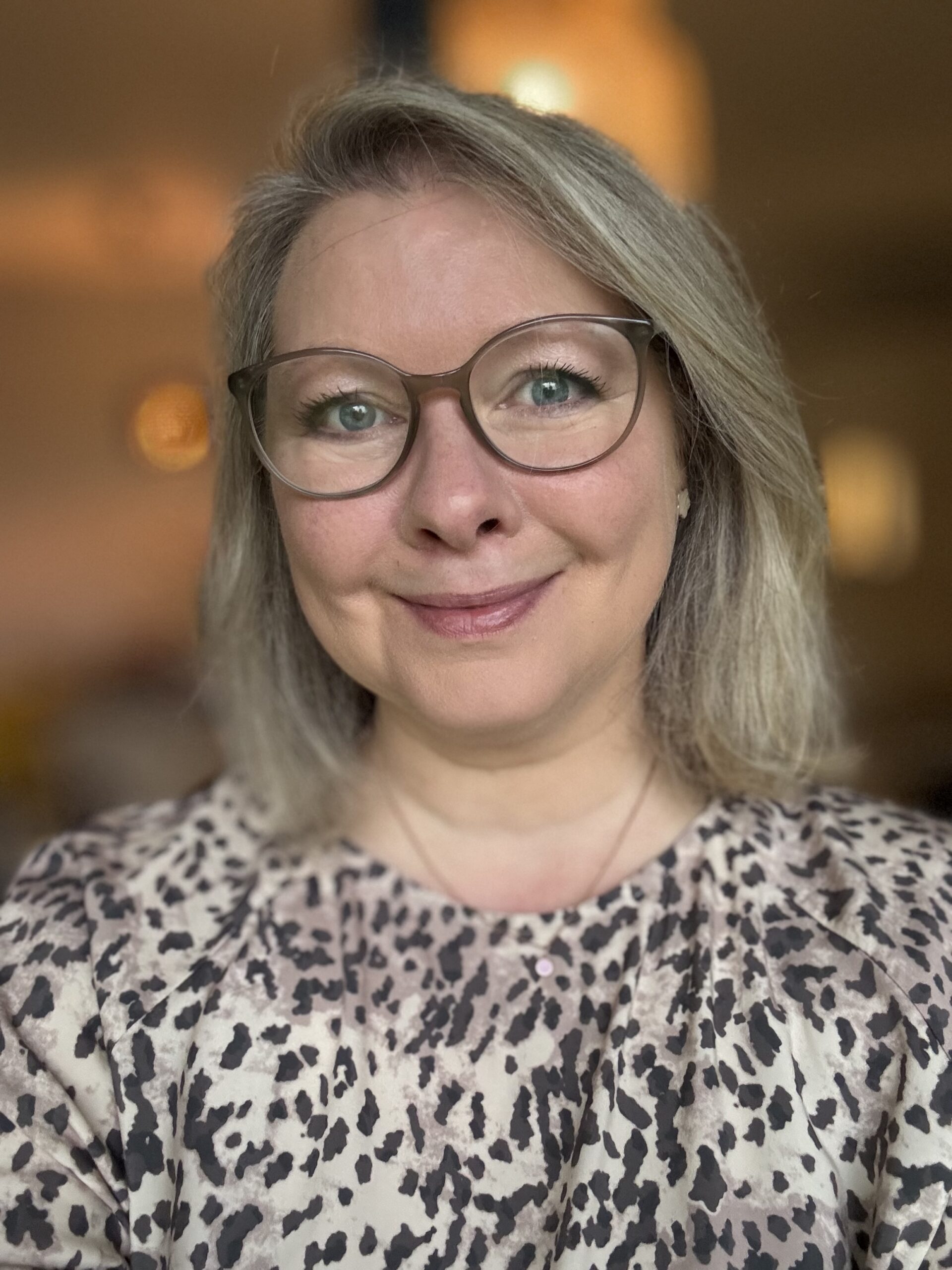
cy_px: 635
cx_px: 476
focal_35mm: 30
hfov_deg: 46.8
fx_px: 1100
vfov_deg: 60.0
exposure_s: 1/50
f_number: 1.9
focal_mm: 2.69
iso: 320
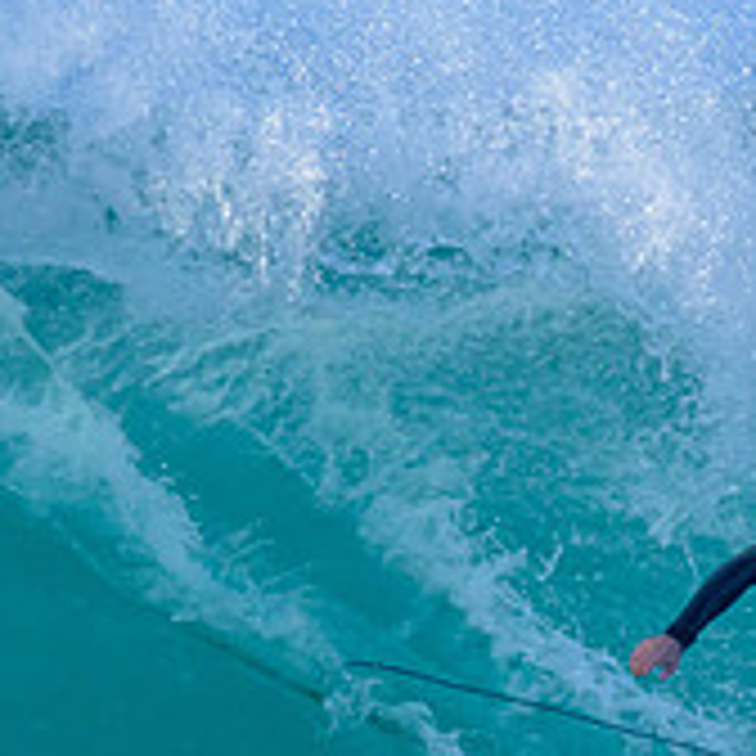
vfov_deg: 0.7
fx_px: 59869
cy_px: 520
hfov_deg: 0.7
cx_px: 1292
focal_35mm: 2423
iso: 2800
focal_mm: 800
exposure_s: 1/2000
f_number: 11
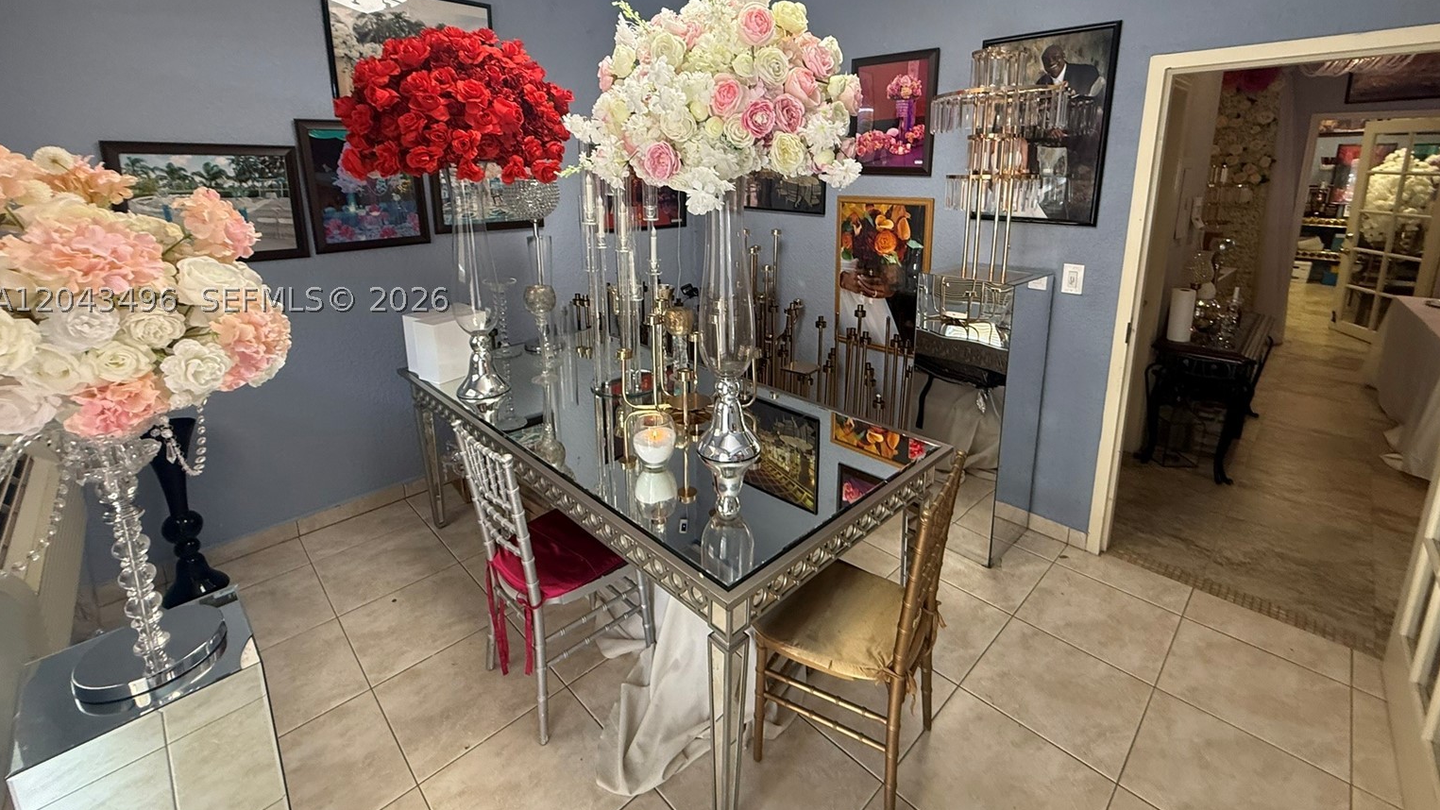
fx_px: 611
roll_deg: -0.4
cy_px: 299
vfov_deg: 66.0
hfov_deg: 99.3
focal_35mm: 16
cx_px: 738
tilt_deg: -8.4
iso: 160
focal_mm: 2.22
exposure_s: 1/60
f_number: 2.2
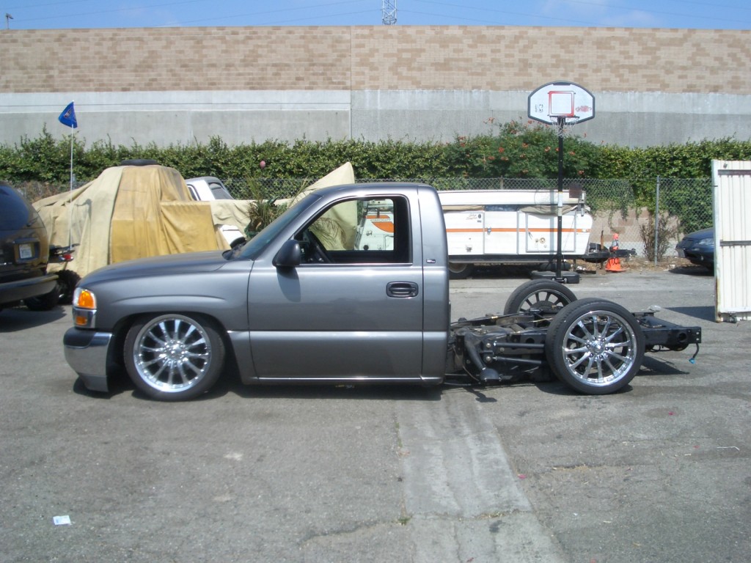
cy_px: 282
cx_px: 376
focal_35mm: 41
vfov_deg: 35.1
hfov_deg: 45.8
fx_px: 890
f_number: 4.6
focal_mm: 6.8
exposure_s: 1/640
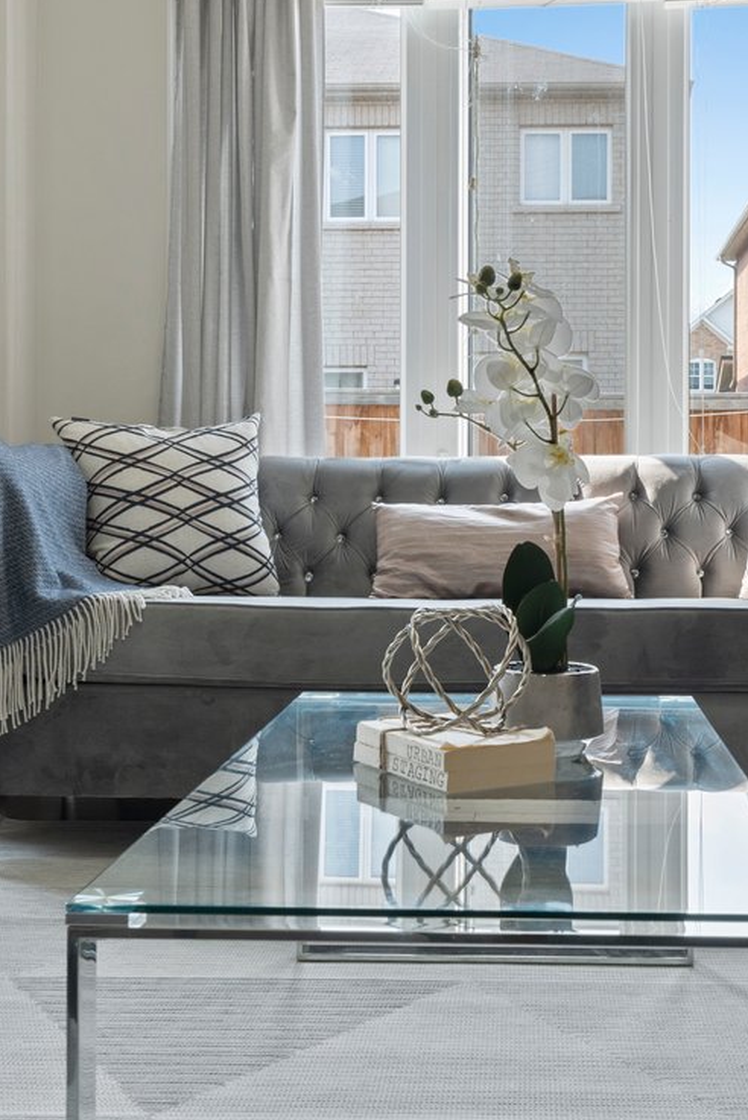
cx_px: 509
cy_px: 477
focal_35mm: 50
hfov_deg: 26.8
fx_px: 1557
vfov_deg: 39.5
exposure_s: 1/25
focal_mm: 24
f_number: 9
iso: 500
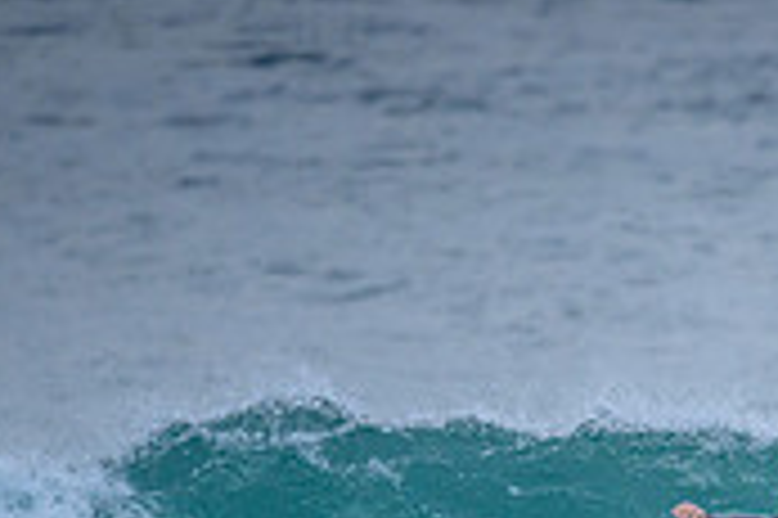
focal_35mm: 2688
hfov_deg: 0.8
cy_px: 714
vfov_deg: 0.5
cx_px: 953
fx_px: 58035
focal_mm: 800
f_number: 6.3
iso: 900
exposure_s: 1/2000
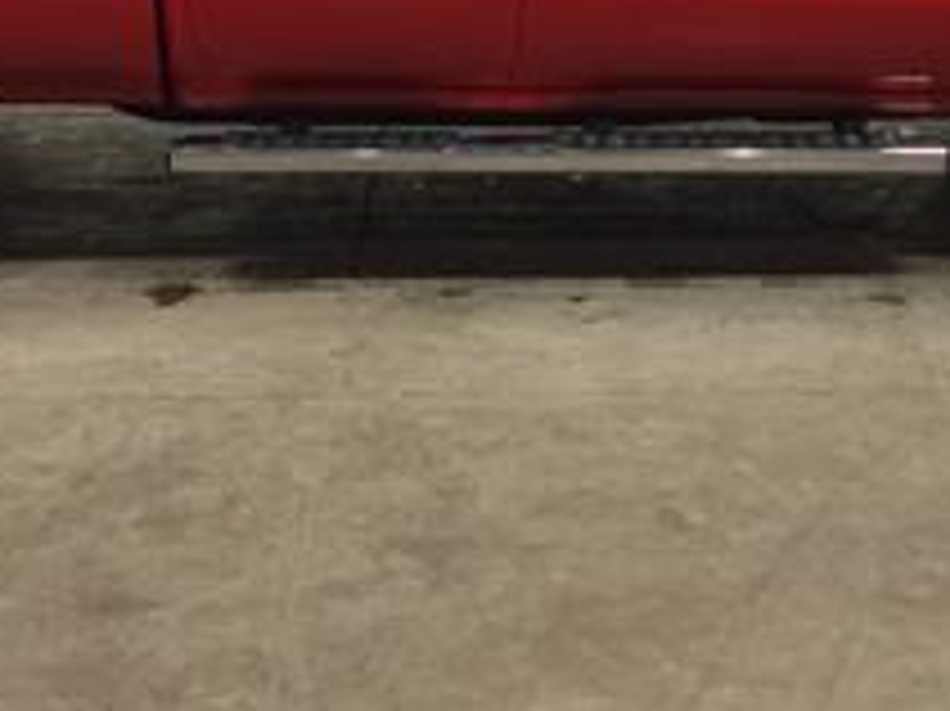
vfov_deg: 16.3
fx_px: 2414
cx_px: 473
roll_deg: +2.3
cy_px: -63
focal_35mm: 88
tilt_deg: -8.5
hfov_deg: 22.3
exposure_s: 1/30
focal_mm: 4.15
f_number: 2.2
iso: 100
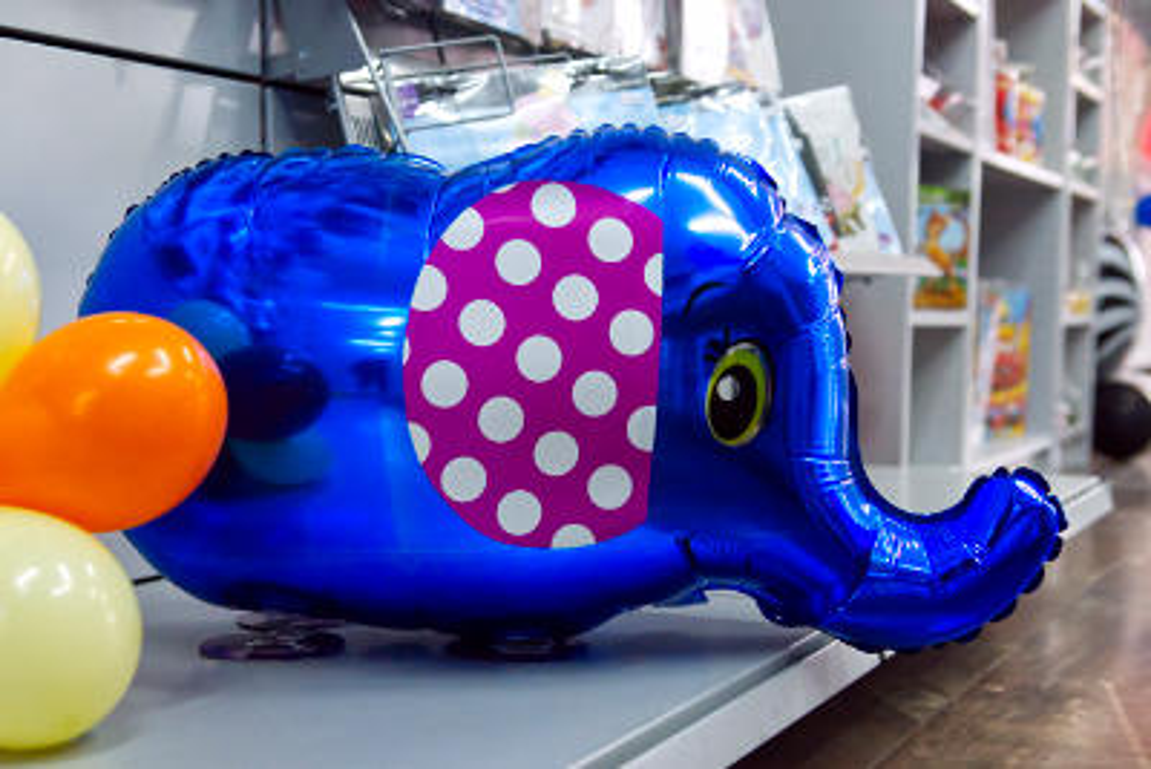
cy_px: 384
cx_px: 576
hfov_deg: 43.6
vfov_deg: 29.9
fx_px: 1439
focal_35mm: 45
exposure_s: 1/400
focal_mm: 30
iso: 800
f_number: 3.2
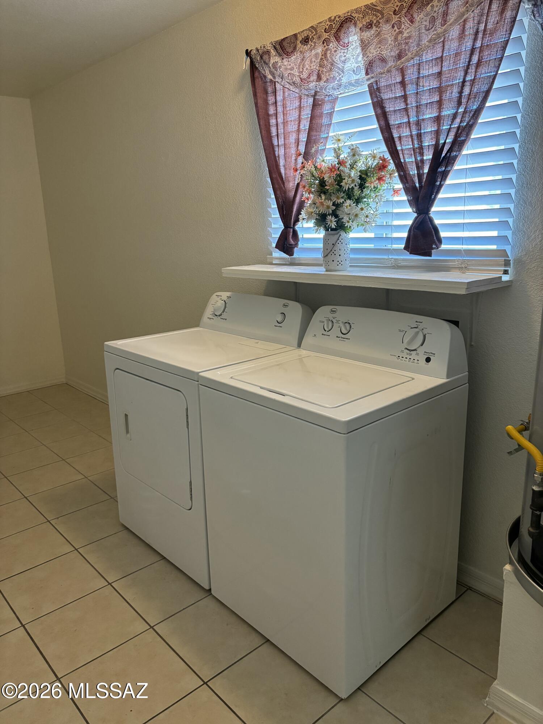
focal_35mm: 26
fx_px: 544
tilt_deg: -13.6
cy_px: 362
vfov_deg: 67.3
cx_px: 272
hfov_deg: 53.1
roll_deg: +2.3
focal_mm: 5.96
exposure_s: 1/60
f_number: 1.6
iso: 250
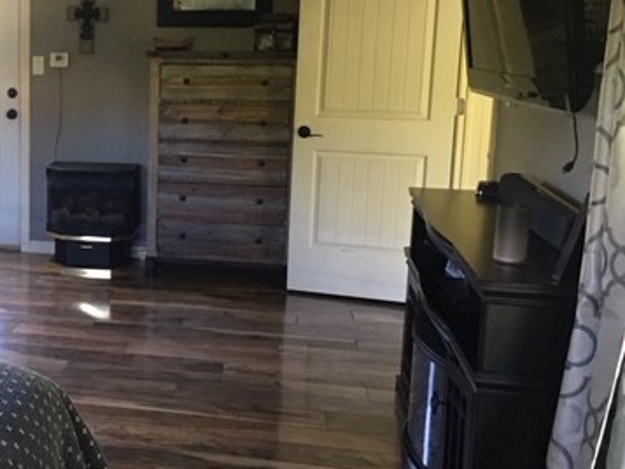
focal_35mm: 52
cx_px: 67
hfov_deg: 34.8
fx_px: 939
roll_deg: -1.7
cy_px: 196
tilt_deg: -9.0
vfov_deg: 28.0
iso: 80
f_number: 2.2
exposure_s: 1/8
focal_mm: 4.15
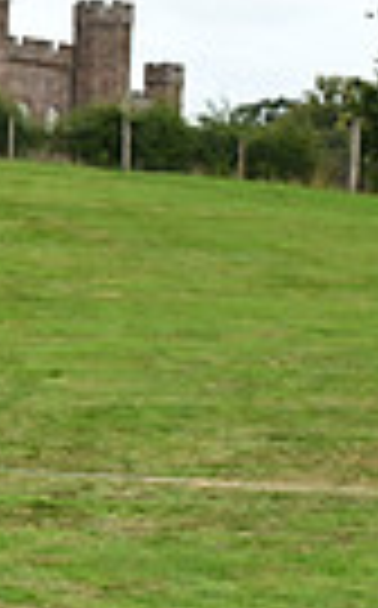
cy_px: 218
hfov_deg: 5.8
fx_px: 3472
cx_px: -783
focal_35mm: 210
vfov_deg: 10.0
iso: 900
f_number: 5.6
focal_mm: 48
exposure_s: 1/1250
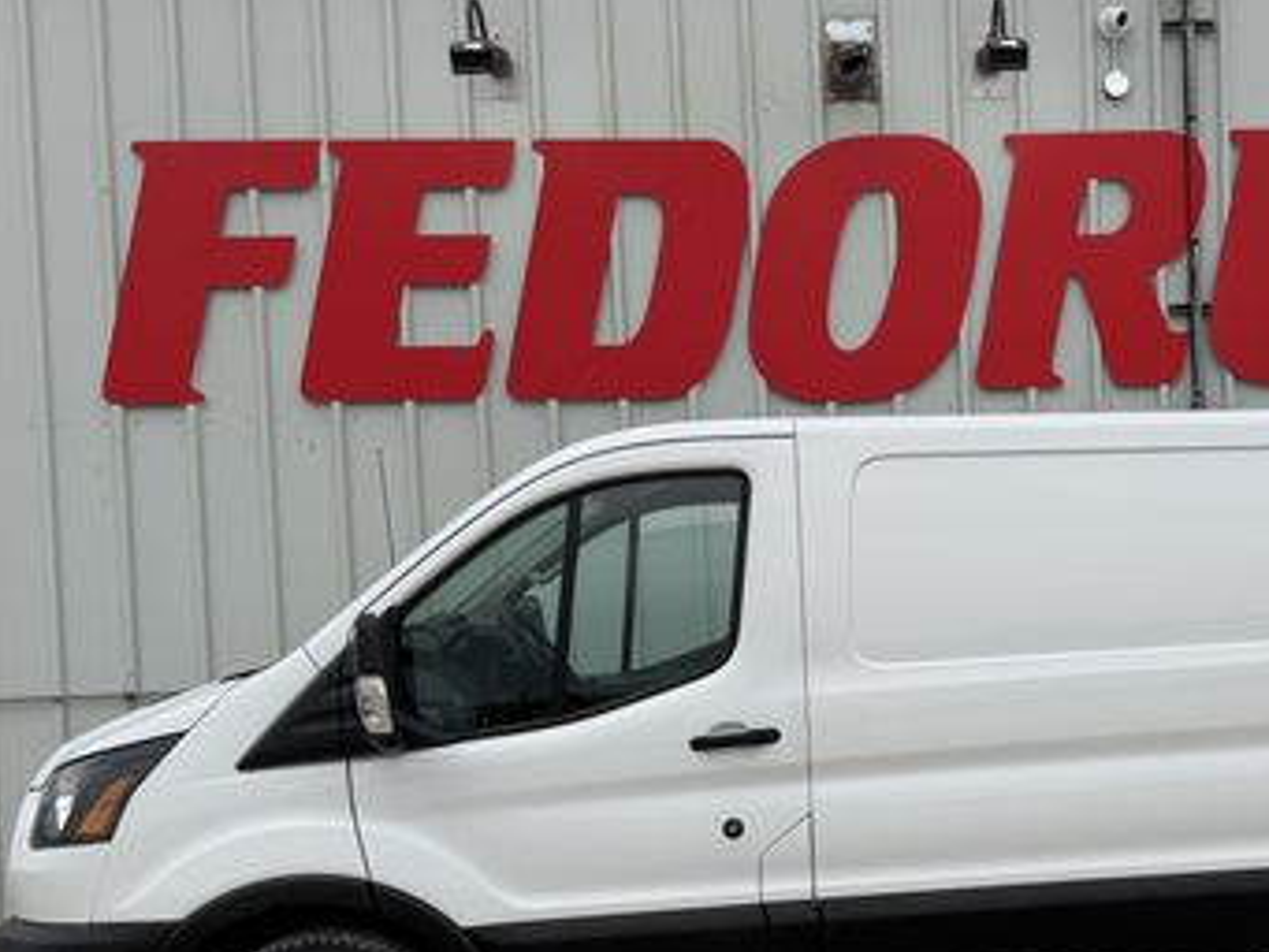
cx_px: 979
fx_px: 1650
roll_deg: +1.7
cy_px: 677
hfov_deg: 40.6
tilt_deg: -1.9
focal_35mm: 45
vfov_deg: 31.8
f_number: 1.78
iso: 80
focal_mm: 6.76
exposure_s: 1/4405
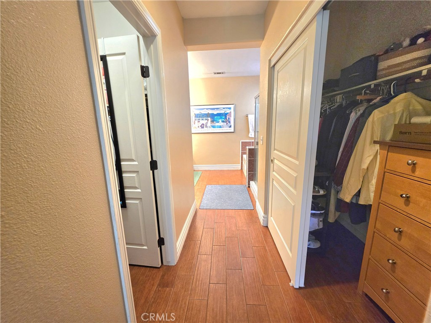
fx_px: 162
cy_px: 162
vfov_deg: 89.9
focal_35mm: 13
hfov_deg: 106.2
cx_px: 216
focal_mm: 2.2
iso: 200
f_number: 1.9
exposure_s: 1/120
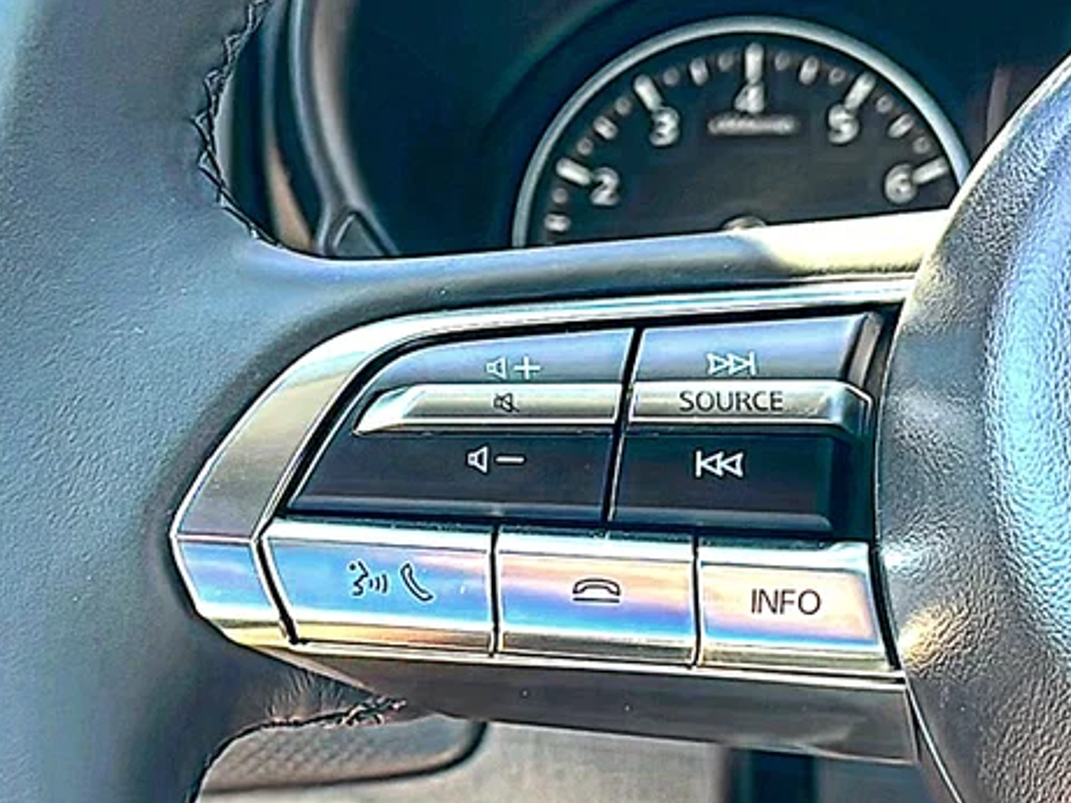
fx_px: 2166
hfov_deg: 27.8
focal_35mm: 70
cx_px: 570
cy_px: 460
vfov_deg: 21.0
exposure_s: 1/193
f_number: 1.78
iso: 100
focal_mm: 6.86
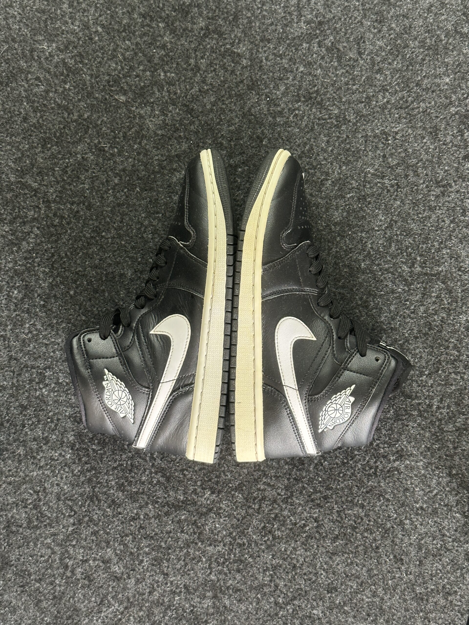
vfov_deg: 39.7
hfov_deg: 30.3
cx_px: 234
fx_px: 867
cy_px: 312
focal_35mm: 48
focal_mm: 6.86
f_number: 1.78
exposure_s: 1/33
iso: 250
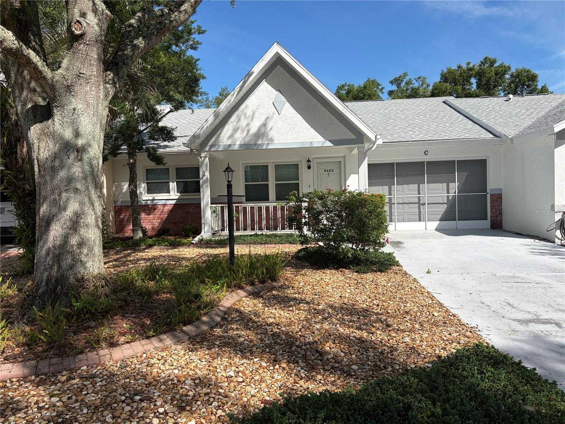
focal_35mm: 26
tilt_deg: -2.3
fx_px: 424
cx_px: 282
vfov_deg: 53.1
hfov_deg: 67.3
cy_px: 212
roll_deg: +2.4
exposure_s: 1/2985
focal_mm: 5.96
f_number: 1.6
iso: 50
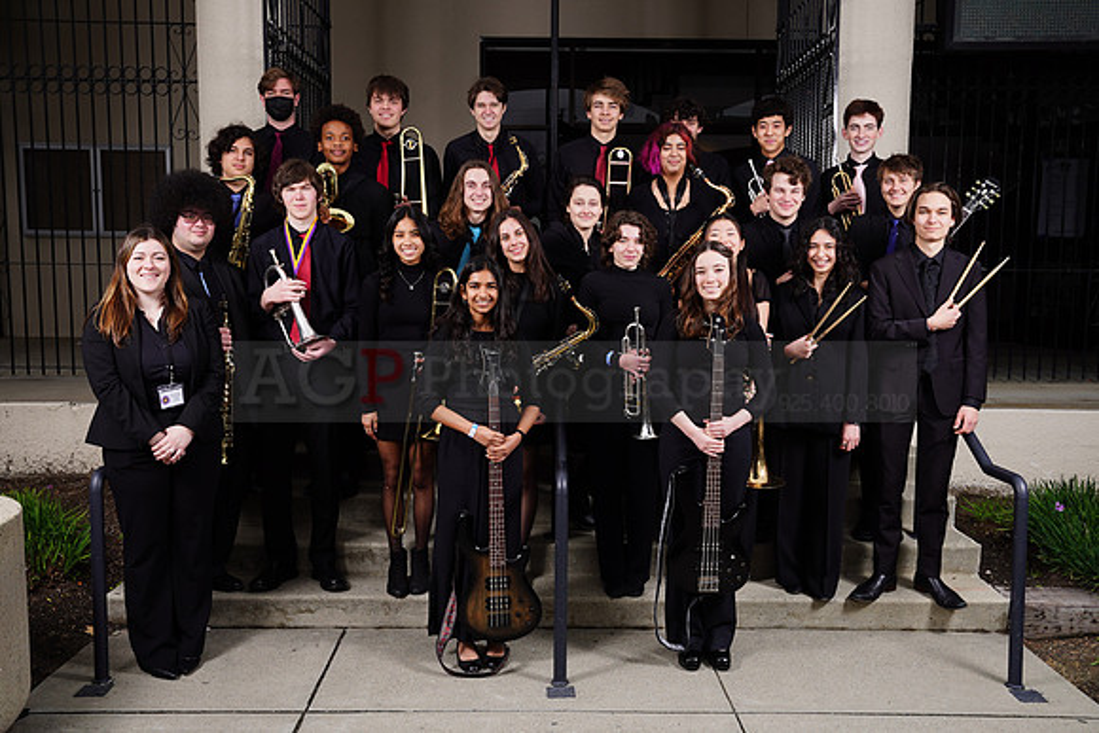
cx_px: 550
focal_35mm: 34
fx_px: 1038
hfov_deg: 55.8
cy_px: 366
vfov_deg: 38.9
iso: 100
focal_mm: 34
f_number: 6.3
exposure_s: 1/200
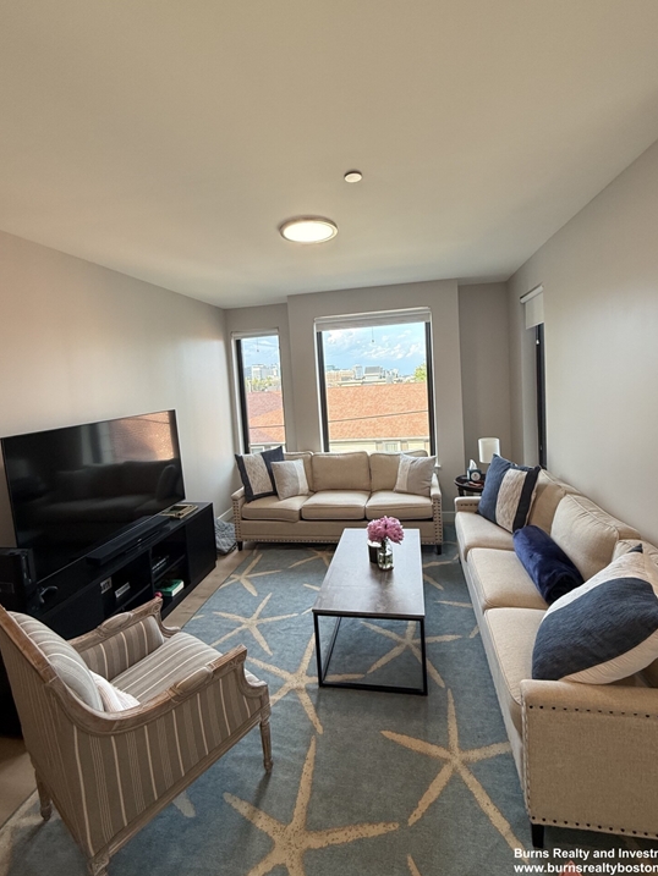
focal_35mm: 15
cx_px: 340
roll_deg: +3.4
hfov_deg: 81.7
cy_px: 411
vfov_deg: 98.0
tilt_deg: -3.3
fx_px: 380
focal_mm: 2.22
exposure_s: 1/120
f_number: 2.2
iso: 200
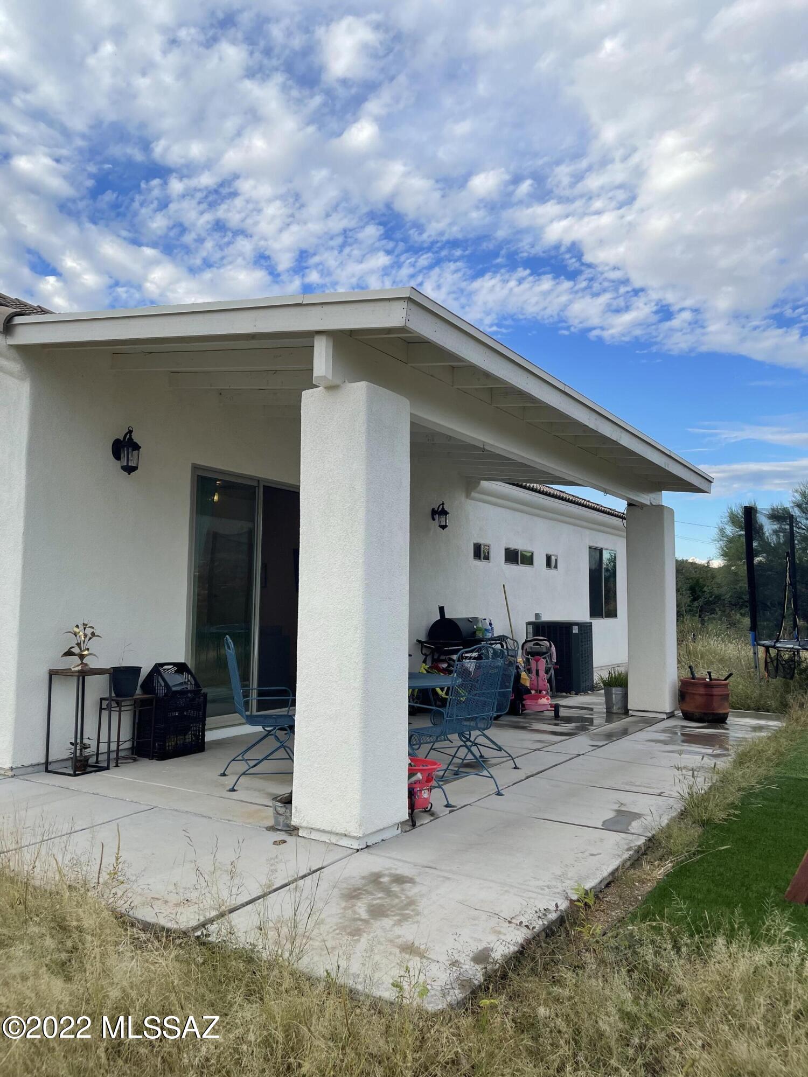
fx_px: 809
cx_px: 404
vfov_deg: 67.3
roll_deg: -0.7
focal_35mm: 26
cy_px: 538
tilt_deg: +4.9
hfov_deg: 53.1
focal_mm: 5.1
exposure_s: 1/1715
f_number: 1.6
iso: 32
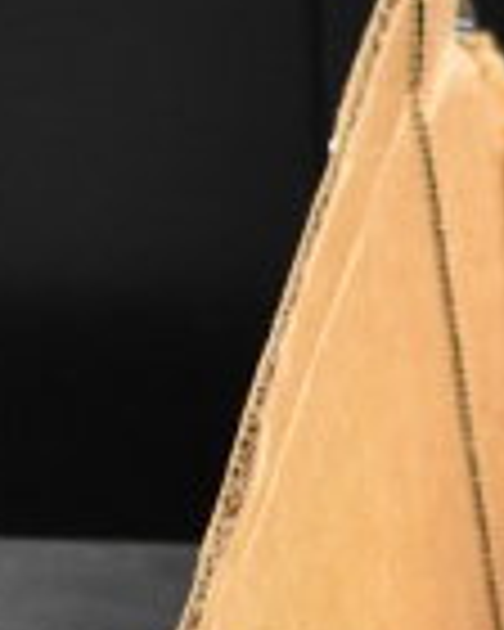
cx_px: 981
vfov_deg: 7.5
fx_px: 4625
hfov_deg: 6.1
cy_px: 1168
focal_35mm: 248
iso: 2200
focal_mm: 27
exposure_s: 1/40
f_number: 4
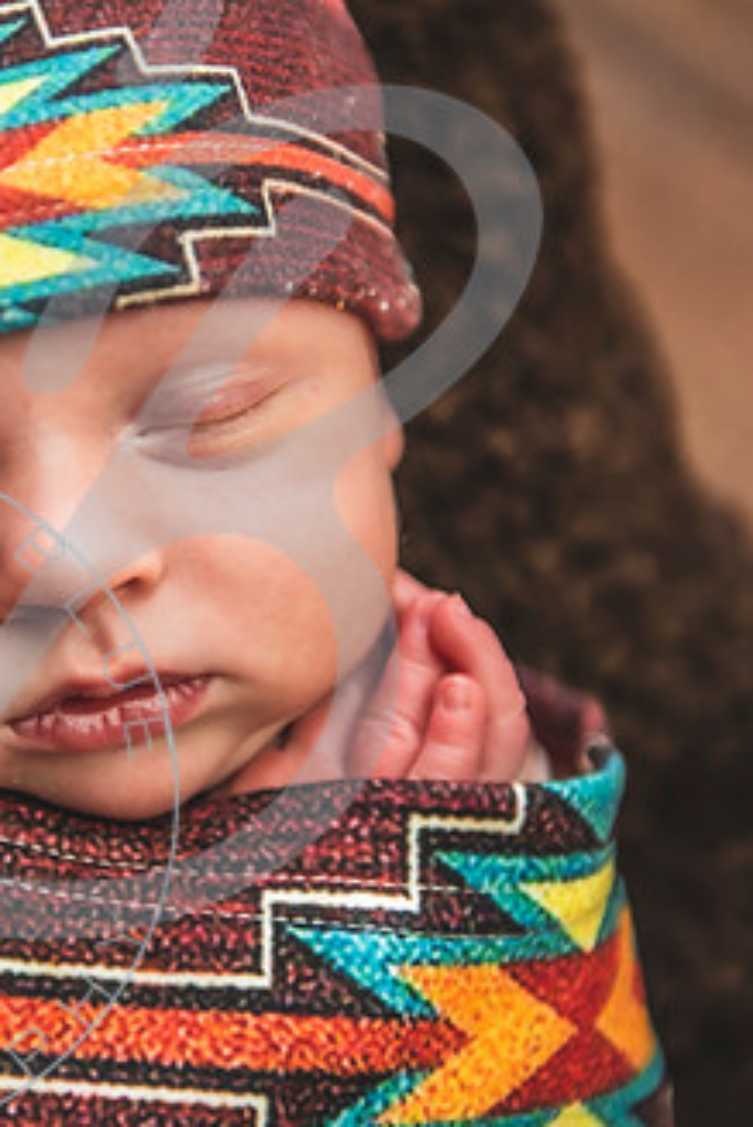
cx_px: -3
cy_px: 510
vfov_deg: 20.6
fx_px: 3103
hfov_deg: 13.6
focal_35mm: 99
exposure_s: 1/125
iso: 200
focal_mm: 56
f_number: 2.8
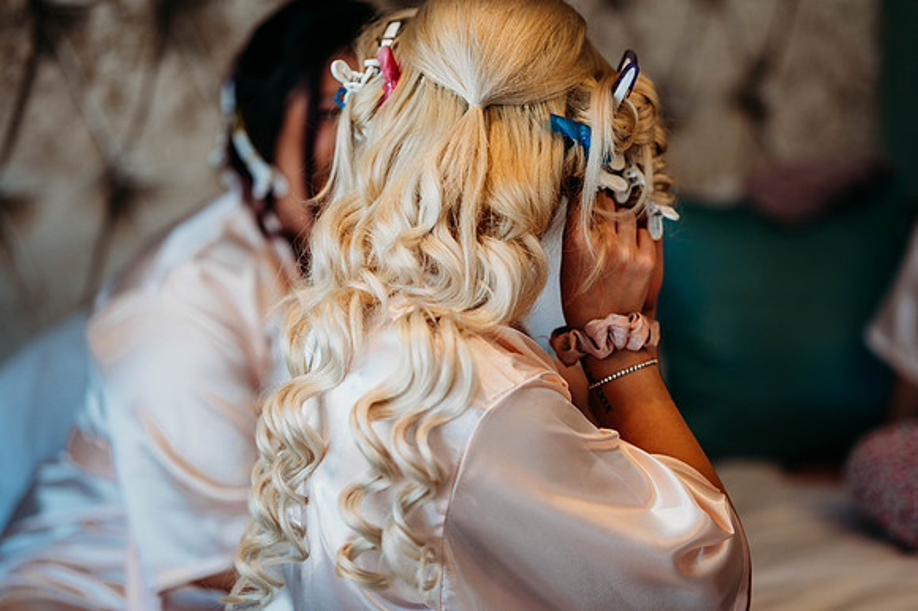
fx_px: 2166
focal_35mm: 85
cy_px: 306
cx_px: 459
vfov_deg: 16.1
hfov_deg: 23.9
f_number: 1.8
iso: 200
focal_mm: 85
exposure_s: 1/200
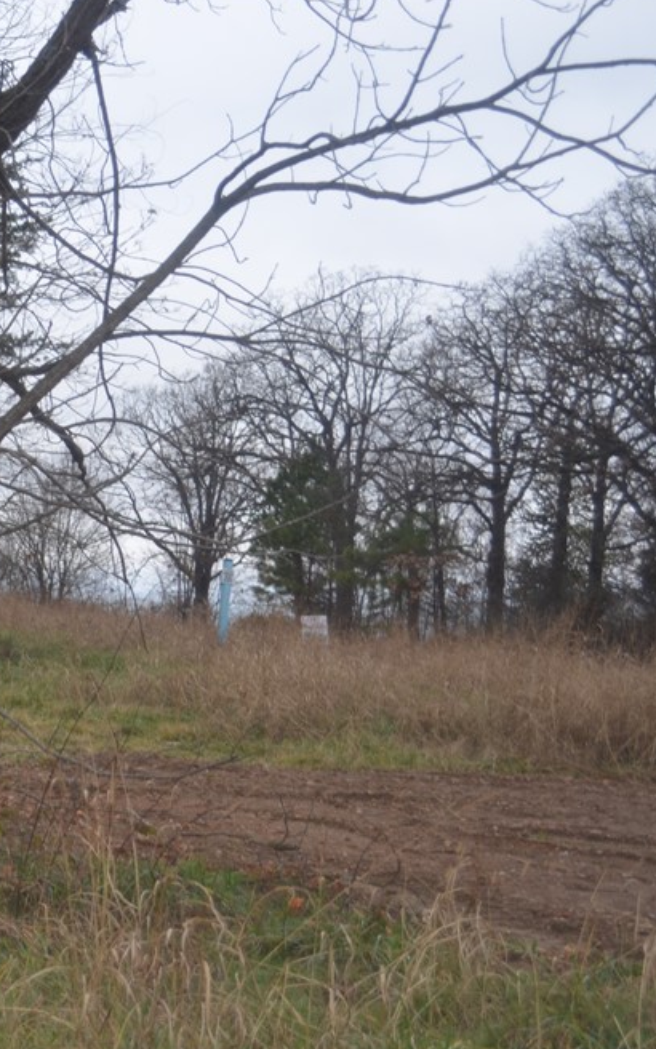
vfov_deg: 25.5
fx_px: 2317
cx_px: -177
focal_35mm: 81
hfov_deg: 15.4
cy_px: 567
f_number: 4.8
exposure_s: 1/200
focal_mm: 32
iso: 100
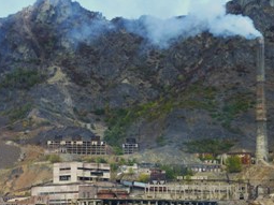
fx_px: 831
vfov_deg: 14.1
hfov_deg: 18.7
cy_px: 142
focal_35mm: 105
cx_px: 152
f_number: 3.9
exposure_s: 1/125
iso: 80
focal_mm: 9.1
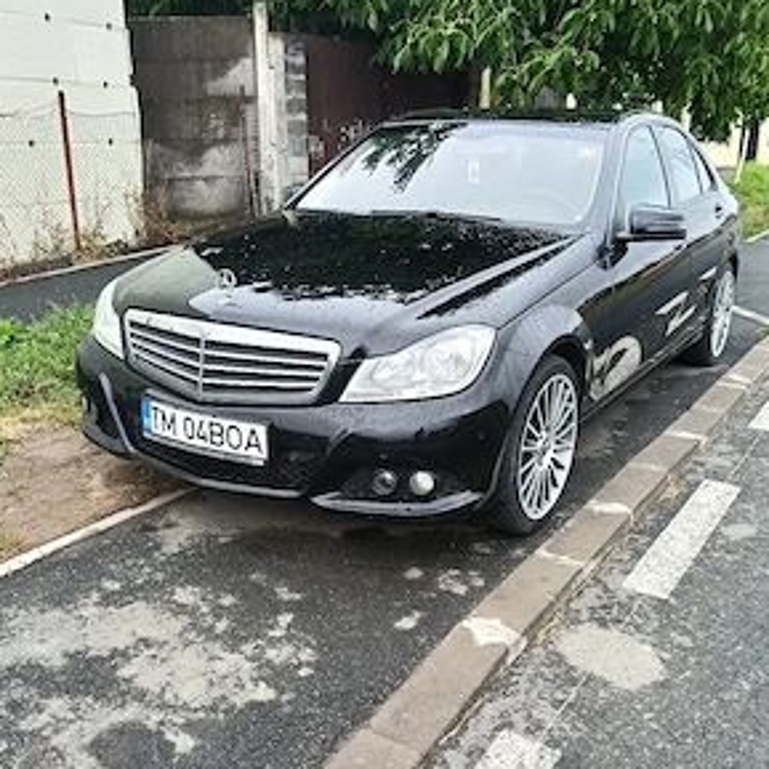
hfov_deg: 49.7
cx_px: 388
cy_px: 458
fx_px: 829
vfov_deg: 49.5
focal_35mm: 33
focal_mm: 3.98
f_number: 1.8
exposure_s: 1/101
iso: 80
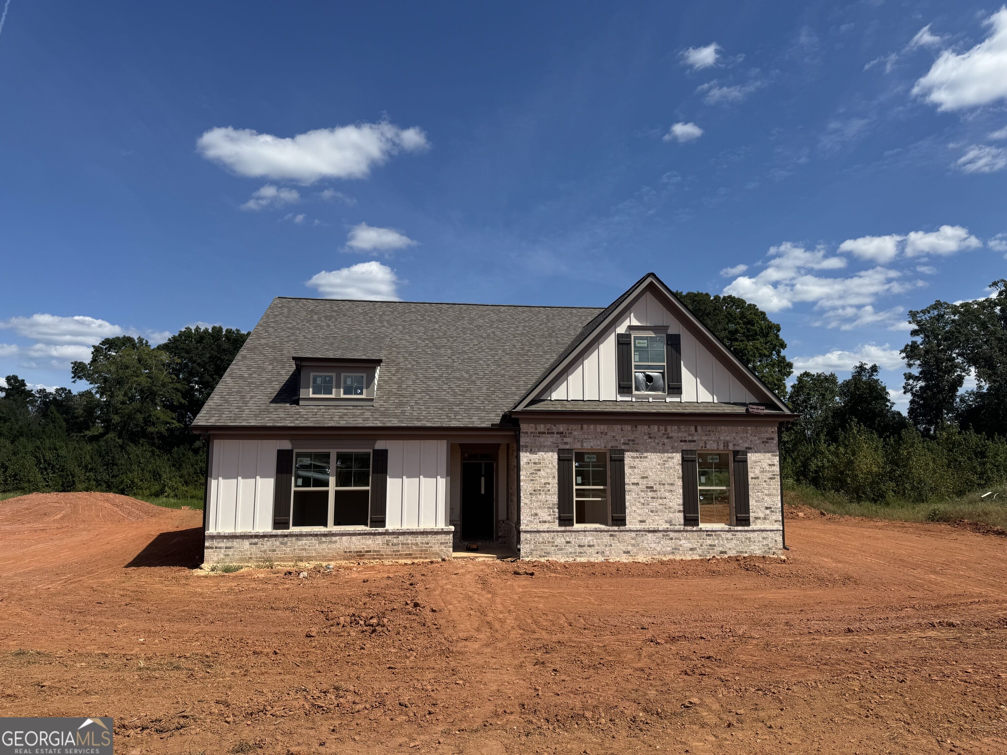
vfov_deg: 56.8
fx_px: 698
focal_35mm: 24
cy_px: 378
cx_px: 504
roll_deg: -0.3
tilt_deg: +6.7
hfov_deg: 71.6
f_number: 1.78
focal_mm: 6.76
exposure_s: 1/6410
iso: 80
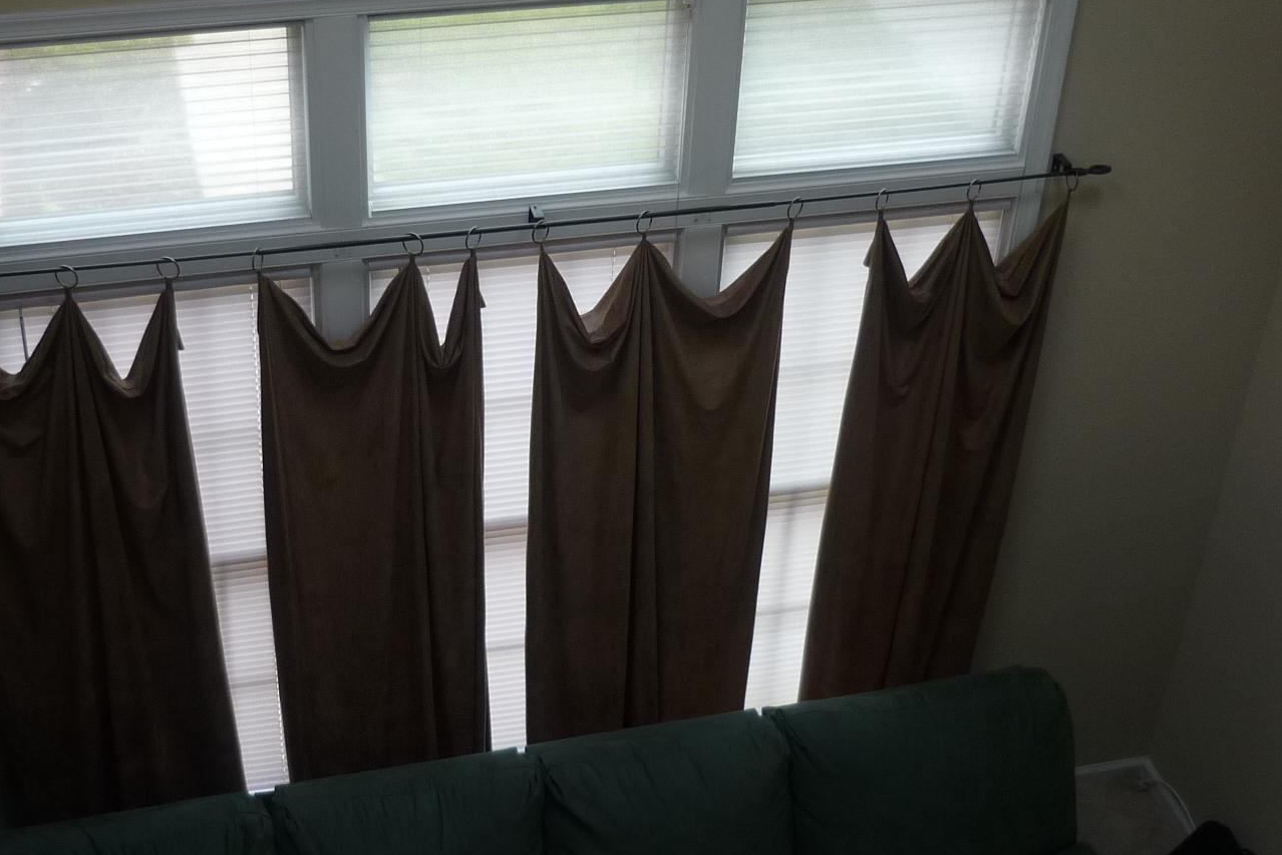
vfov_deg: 24.6
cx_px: 537
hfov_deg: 36.2
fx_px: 1958
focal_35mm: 55
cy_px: 361
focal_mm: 5.5
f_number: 2.8
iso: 100
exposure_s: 1/80
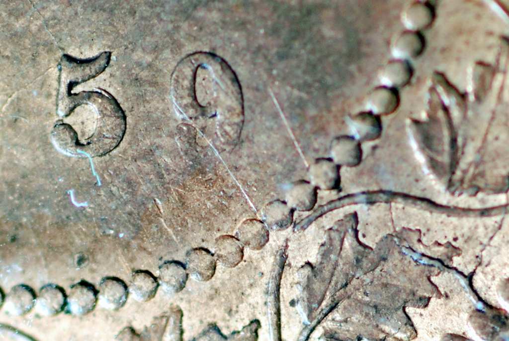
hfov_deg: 27.0
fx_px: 1061
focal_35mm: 75
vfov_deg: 18.2
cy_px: 170
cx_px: 254
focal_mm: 50
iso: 200
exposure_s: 1/60
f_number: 3.2
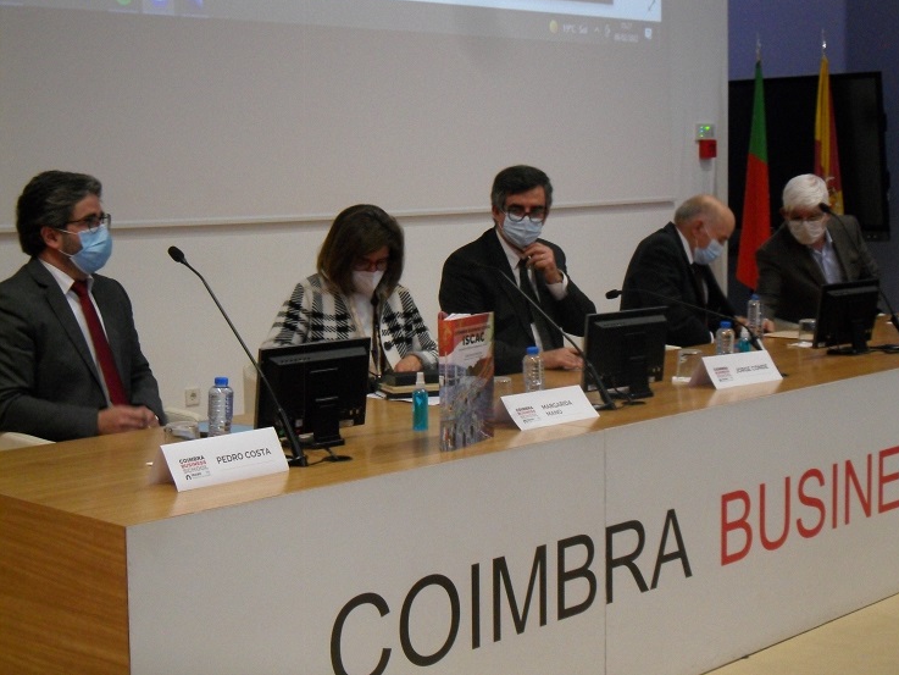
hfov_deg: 32.2
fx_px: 1558
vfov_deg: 24.4
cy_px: 333
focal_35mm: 60
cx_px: 456
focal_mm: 10.6
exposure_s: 1/20
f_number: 4
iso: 640
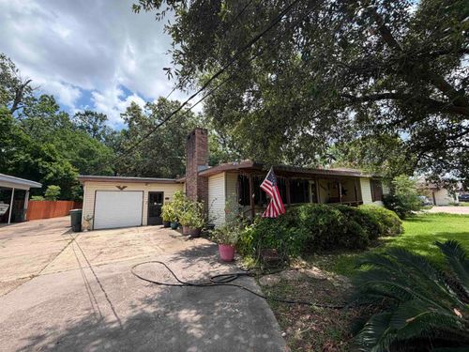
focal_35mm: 14
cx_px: 234
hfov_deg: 102.1
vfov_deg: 85.7
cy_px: 176
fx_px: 190
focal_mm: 2.22
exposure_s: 1/742
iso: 40
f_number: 2.2
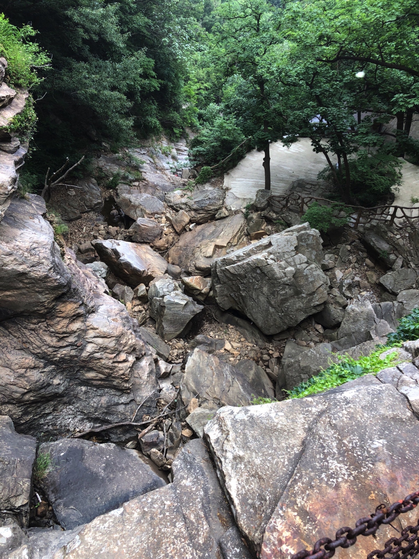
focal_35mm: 28
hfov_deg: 49.7
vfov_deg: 63.4
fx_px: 452
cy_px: 280
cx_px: 210
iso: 40
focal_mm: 4
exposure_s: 1/120
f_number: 1.8
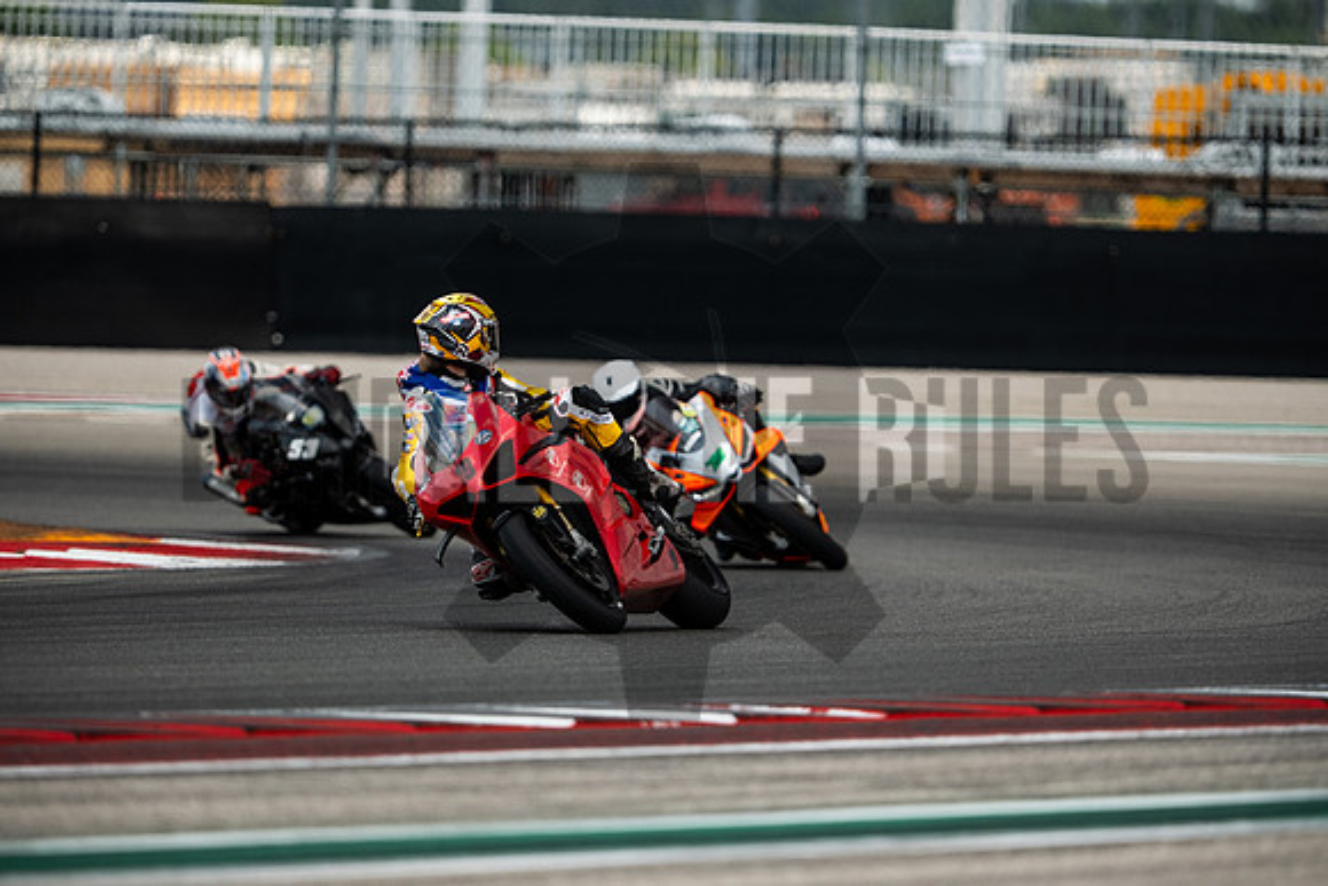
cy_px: 443
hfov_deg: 4.9
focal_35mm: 420
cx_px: 664
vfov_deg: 3.3
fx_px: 15496
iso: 500
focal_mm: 280
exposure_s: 1/2500
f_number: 2.8
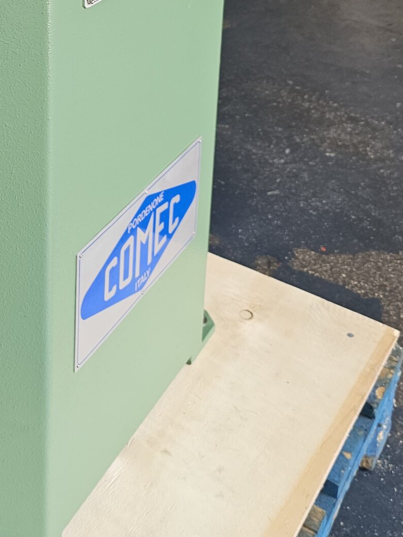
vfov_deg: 30.3
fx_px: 869
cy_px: -71
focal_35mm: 56
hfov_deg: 24.7
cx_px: -14
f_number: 1.7
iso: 125
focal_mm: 6.3
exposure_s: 1/100
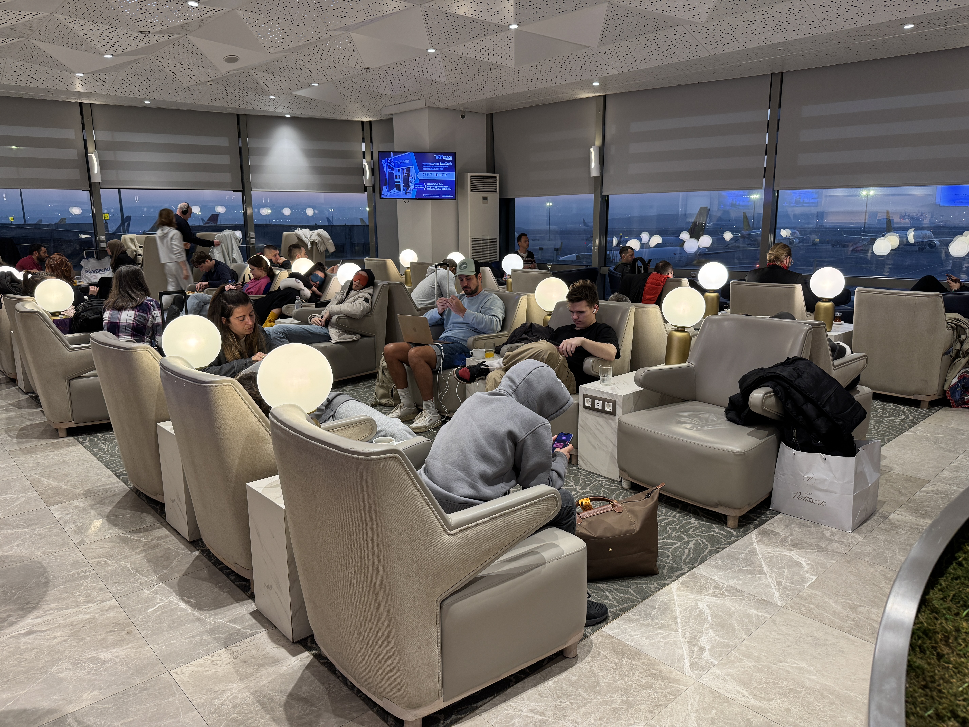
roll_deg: +1.5
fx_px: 672
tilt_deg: -11.9
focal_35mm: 24
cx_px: 484
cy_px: 364
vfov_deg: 56.8
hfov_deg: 71.6
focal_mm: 6.76
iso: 160
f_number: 1.78
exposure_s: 1/50
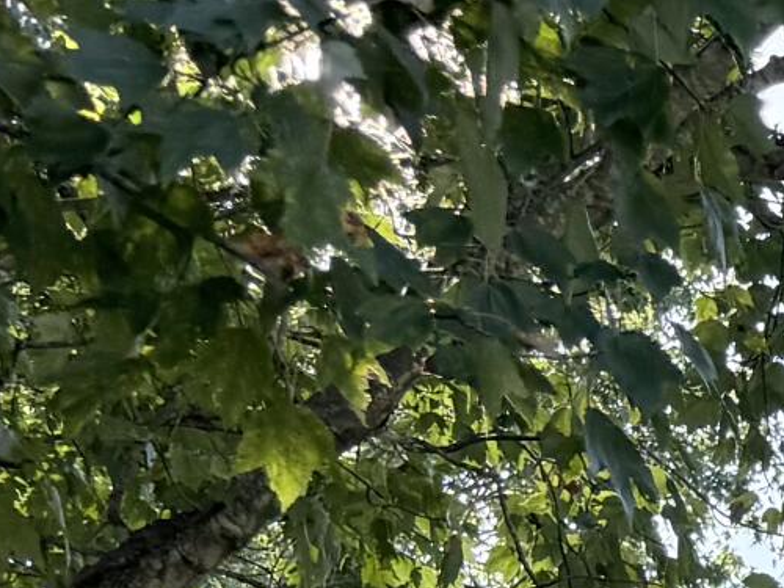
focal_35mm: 144
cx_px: 1960
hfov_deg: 11.2
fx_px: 3261
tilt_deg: +4.5
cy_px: 1436
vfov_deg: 9.2
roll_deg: -0.7
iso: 100
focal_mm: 6.76
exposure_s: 1/1437
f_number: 1.78
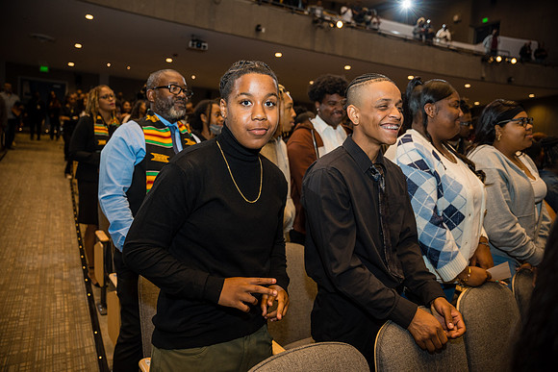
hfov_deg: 73.7
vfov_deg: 53.2
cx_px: 279
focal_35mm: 24
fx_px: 372
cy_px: 186
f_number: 2.8
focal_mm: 24
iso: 640
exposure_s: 1/250
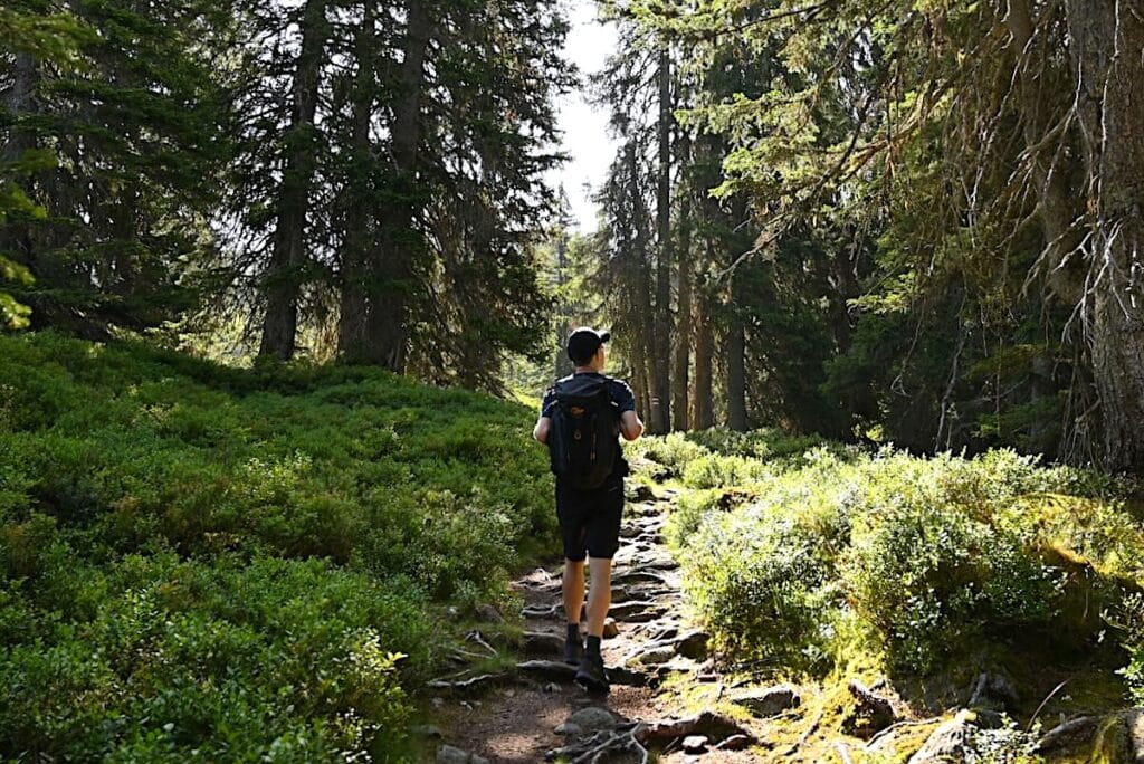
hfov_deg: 73.7
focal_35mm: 24
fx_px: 763
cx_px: 572
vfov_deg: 53.2
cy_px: 382
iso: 200
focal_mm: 24
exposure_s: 1/250
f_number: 4.5
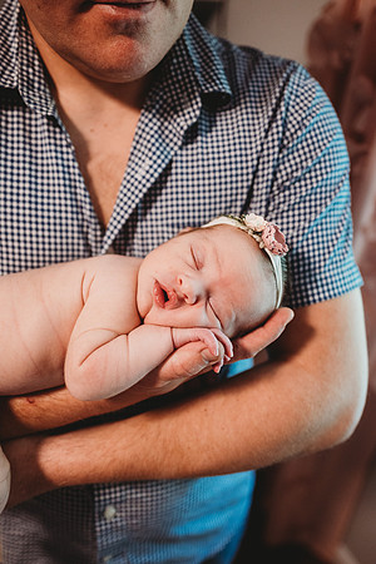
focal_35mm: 24
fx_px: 376
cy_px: 282
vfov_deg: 73.7
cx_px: 188
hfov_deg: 53.1
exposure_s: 1/160
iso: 1600
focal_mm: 24
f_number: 2.2
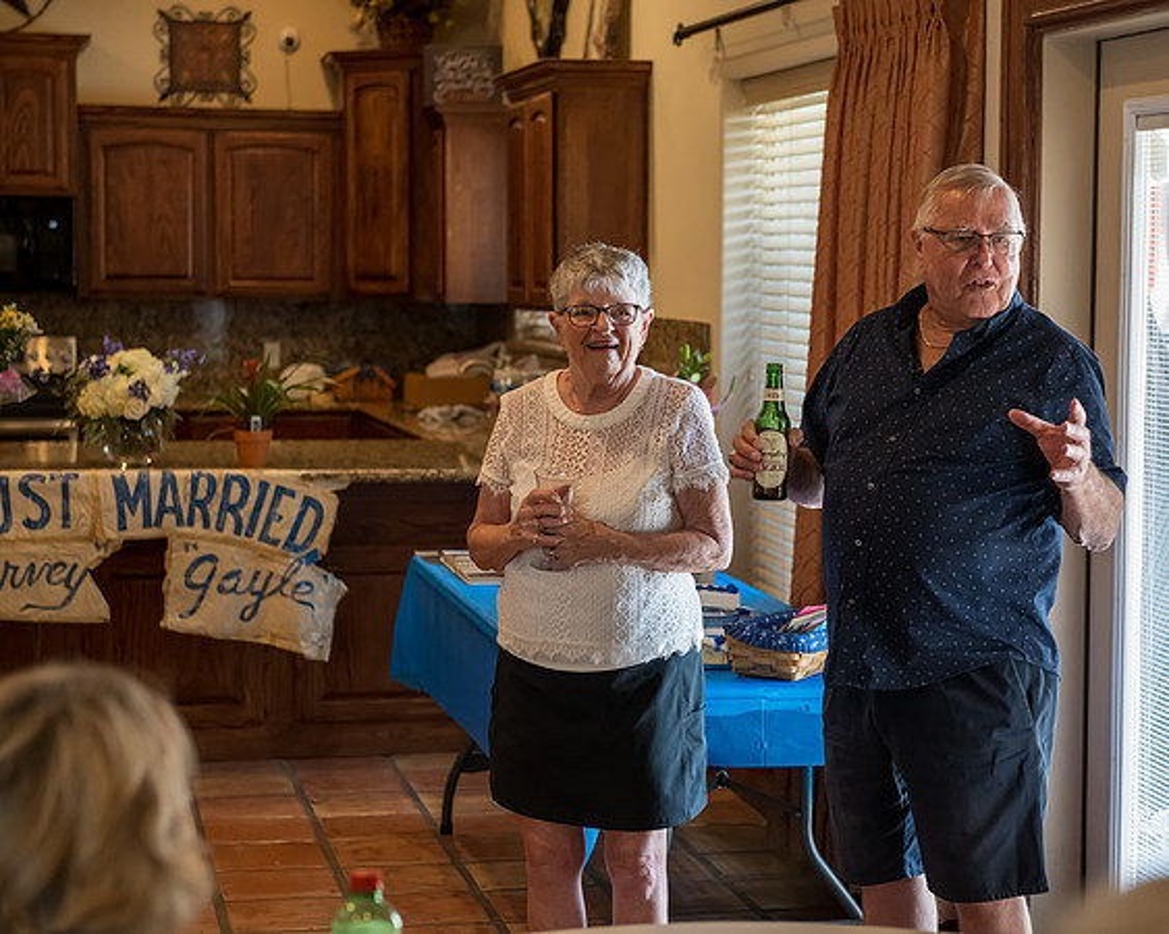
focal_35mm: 79
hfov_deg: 24.2
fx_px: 2727
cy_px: 467
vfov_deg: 19.4
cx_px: 694
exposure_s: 1/200
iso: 2500
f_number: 4
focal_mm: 70
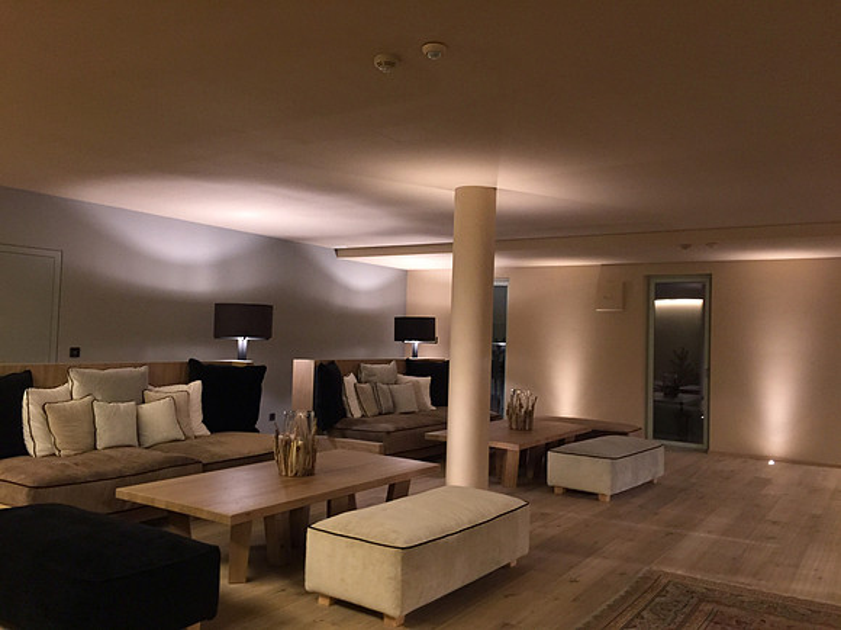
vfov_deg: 48.2
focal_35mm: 29
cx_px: 420
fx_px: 704
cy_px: 315
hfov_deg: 61.7
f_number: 2.2
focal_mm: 4.15
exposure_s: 1/17
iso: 250
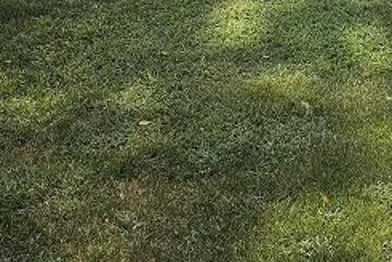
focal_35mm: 78
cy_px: -97
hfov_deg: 23.6
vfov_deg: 16.4
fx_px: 850
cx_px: 477
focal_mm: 6.3
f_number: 1.7
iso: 10
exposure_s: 1/385
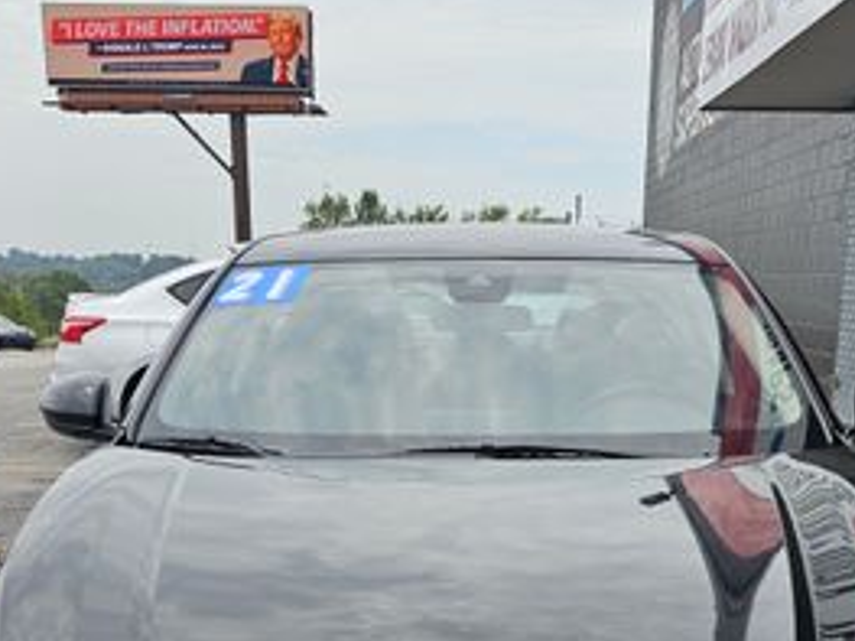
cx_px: 475
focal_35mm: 56
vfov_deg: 24.3
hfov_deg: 34.3
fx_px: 1383
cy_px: 709
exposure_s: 1/585
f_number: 1.7
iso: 10
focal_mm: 6.3
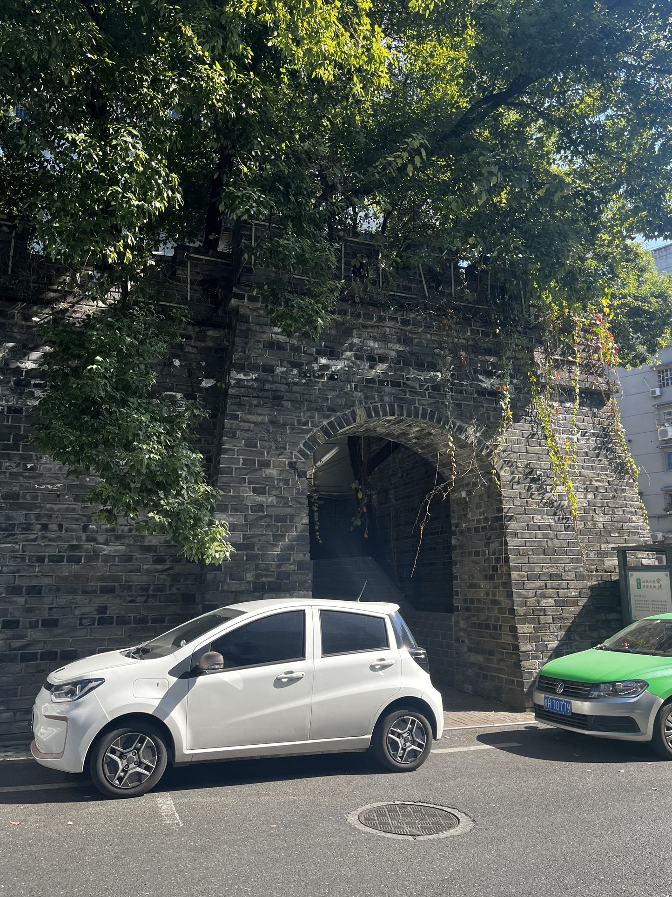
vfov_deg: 65.3
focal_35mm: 27
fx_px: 699
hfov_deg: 51.3
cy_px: 458
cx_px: 341
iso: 50
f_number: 1.6
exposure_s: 1/727
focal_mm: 5.1
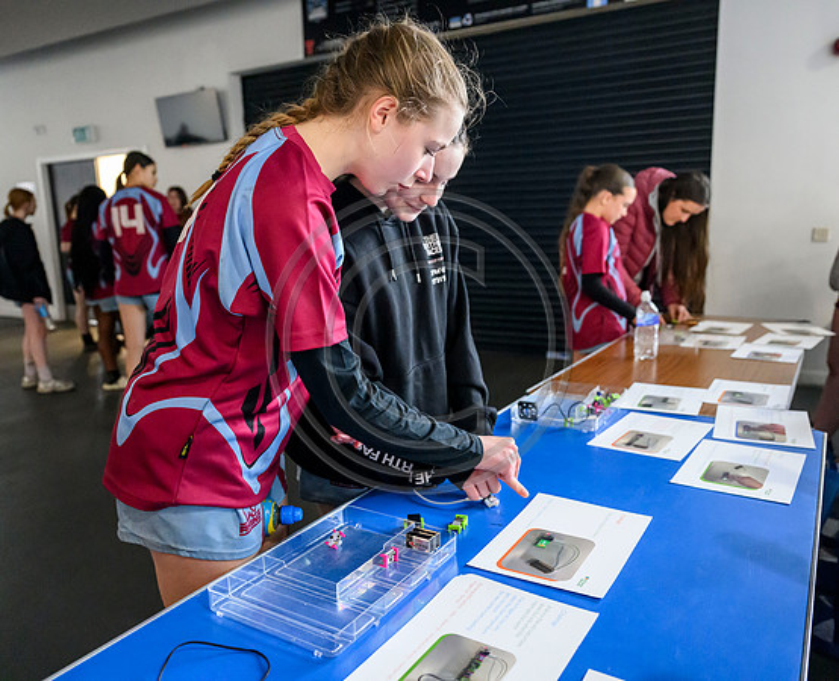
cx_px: 431
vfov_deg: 53.1
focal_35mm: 27
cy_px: 340
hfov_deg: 63.2
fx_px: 681
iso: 12800
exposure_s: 1/640
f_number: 3.2
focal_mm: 24
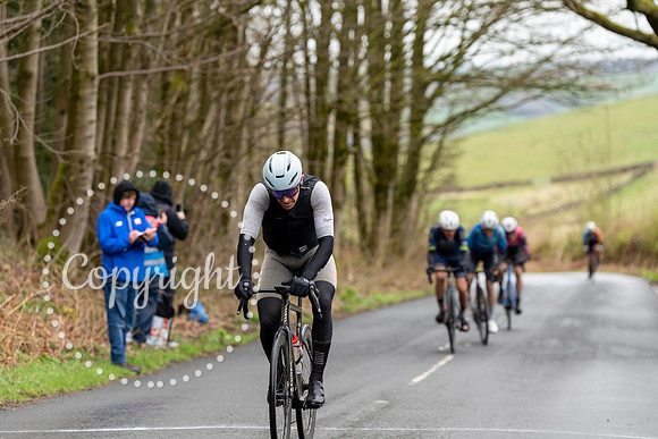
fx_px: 2706
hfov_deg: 13.9
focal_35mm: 148
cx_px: 329
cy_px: 220
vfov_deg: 9.3
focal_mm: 148
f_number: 3.5
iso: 800
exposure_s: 1/1000
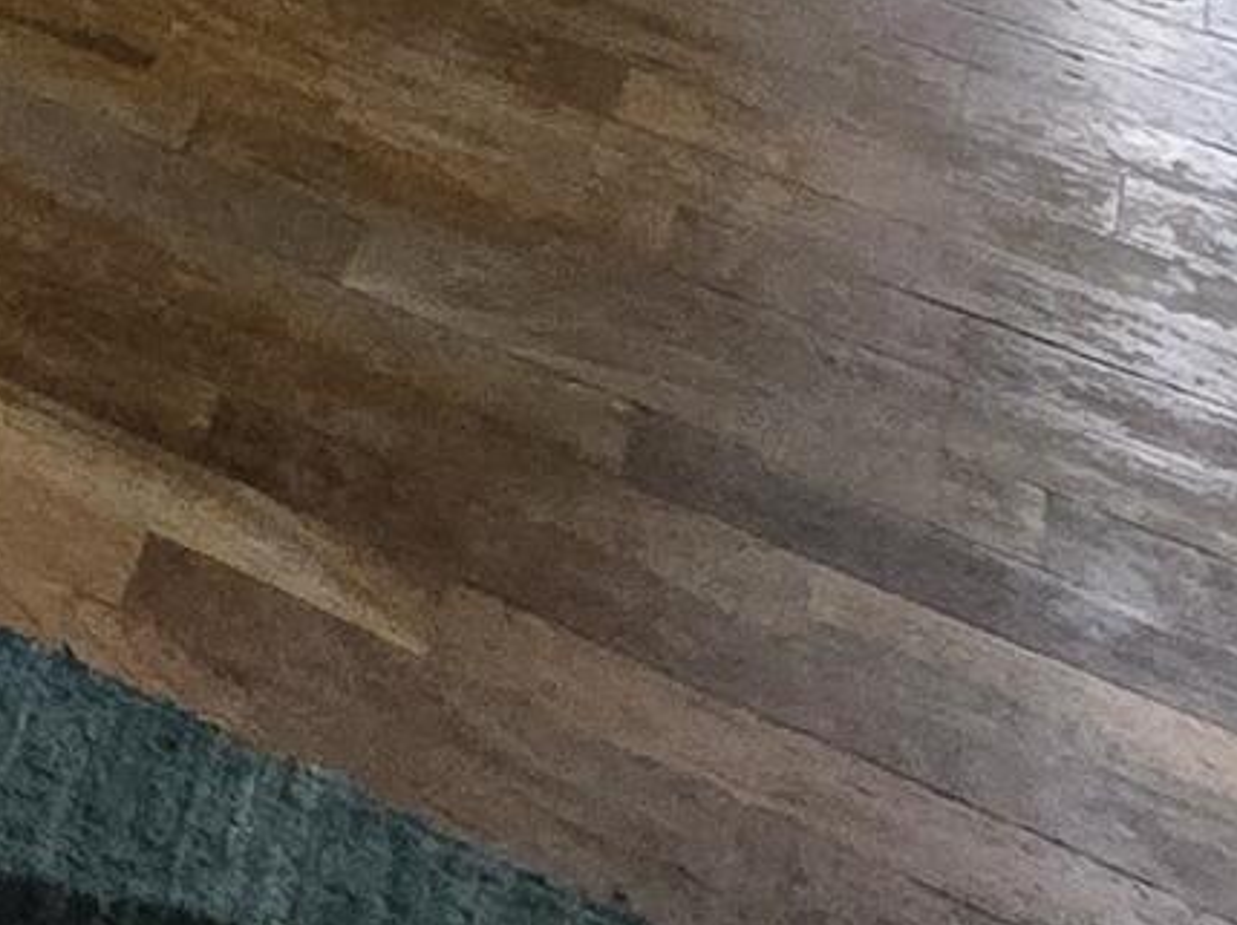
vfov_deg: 11.1
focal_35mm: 91
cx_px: -1649
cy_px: -1769
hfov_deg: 14.7
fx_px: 3249
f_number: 2.2
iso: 800
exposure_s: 1/60
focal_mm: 2.2
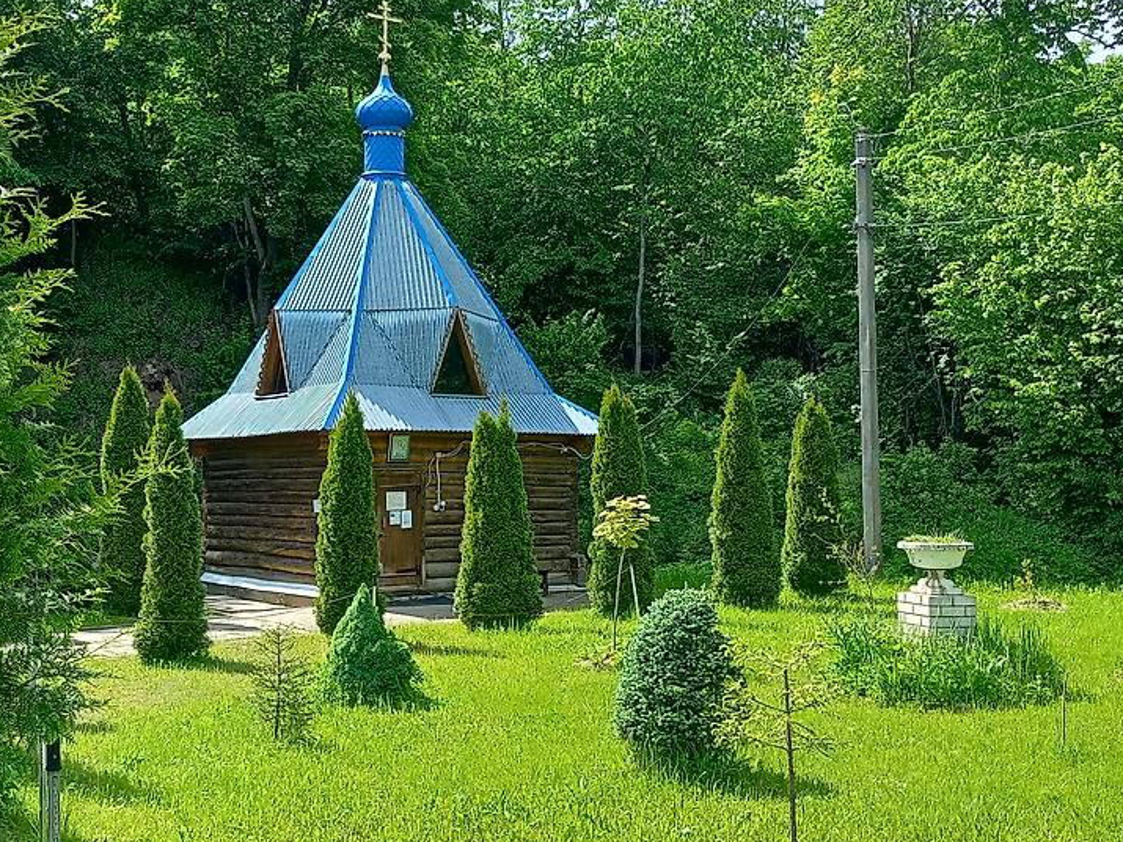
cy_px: 364
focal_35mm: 47
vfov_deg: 30.8
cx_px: 385
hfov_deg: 40.0
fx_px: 1525
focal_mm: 4.69
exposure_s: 1/1475
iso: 112
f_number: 1.8
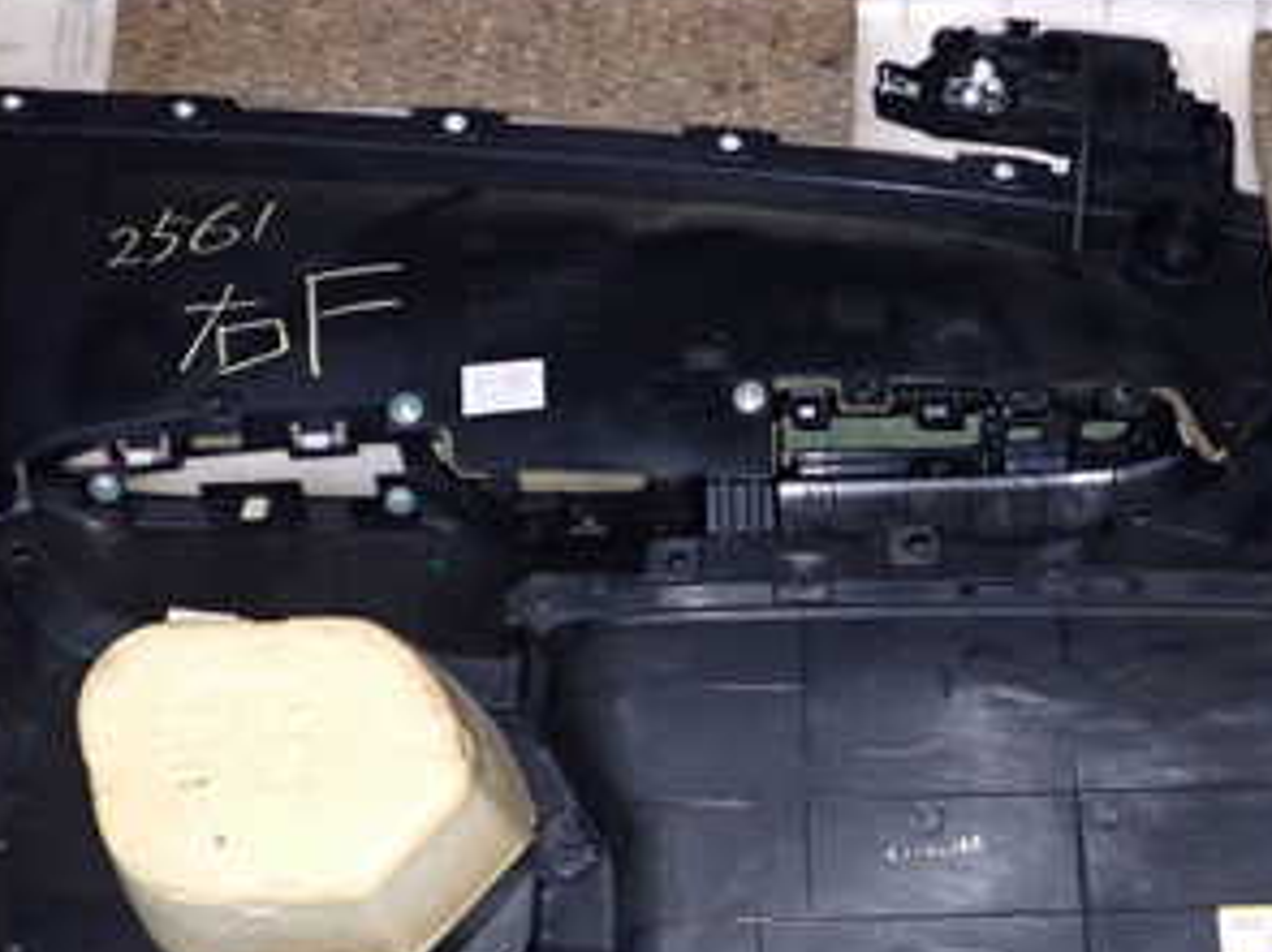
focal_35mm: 61
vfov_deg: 24.0
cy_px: 495
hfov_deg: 31.3
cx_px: 893
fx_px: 2241
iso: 500
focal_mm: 5.4
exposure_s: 1/30
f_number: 6.3
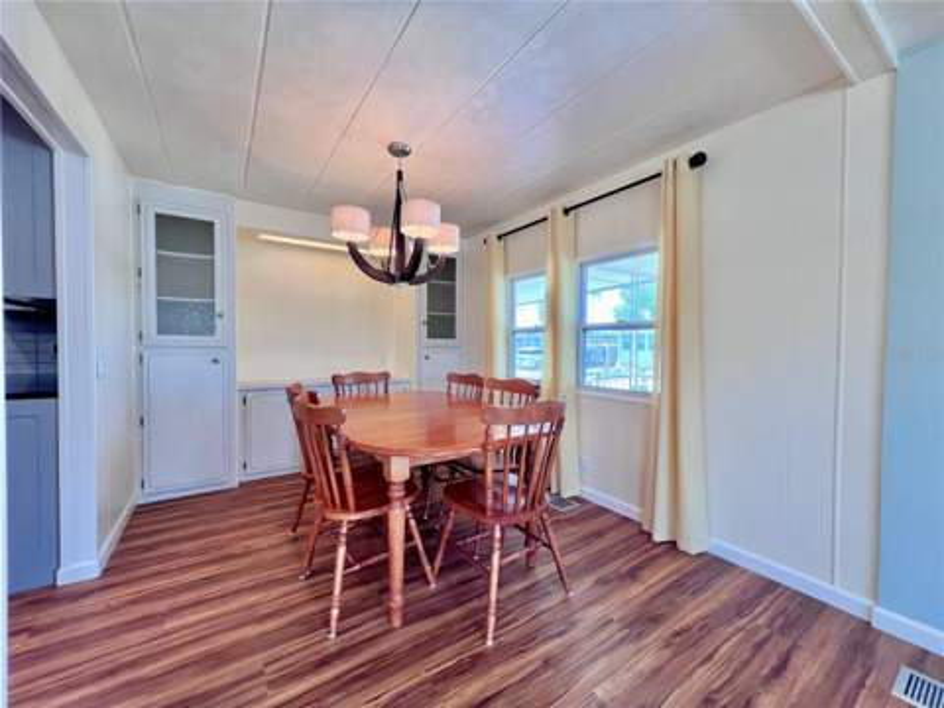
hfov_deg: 106.2
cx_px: 472
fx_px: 355
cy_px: 354
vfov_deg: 89.9
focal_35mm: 13
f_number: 1.8
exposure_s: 1/120
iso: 125
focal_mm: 1.57
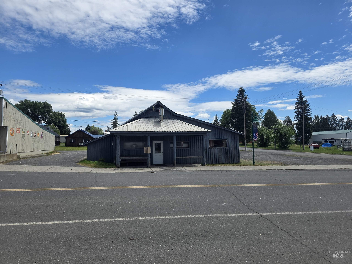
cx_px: 176
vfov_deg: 58.9
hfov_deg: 73.9
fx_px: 234
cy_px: 132
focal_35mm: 23
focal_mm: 6.3
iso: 80
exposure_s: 1/6150
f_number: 1.7
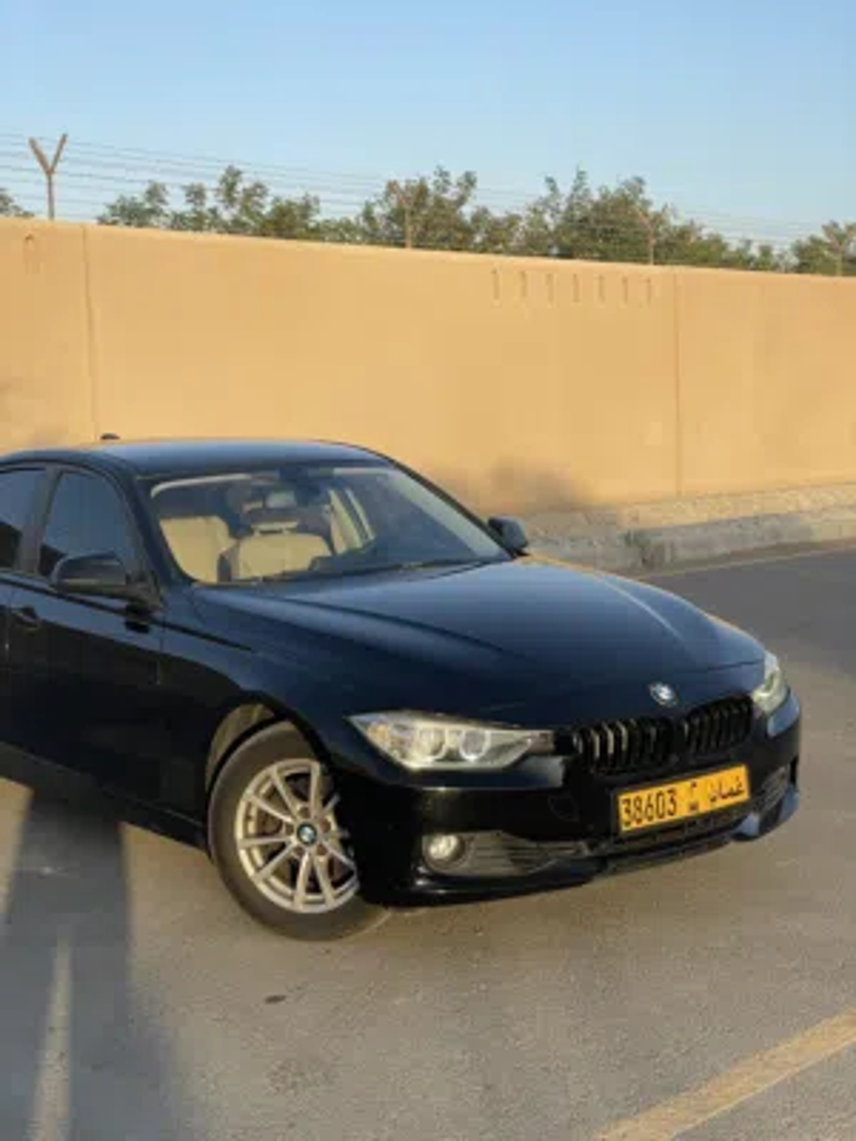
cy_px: 570
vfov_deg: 36.8
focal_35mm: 52
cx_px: 428
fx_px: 1715
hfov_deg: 28.0
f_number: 2
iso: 25
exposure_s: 1/727
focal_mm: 6
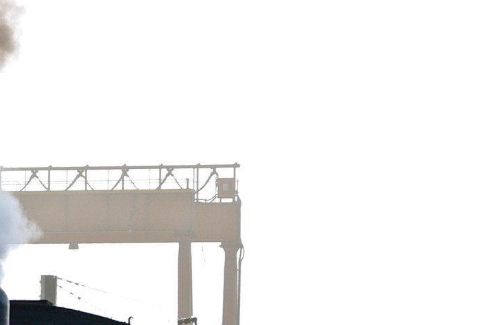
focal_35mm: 346
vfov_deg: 4.0
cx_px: 96
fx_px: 4671
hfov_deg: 5.9
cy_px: 387
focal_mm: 85
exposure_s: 1/180
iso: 100
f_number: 9.5
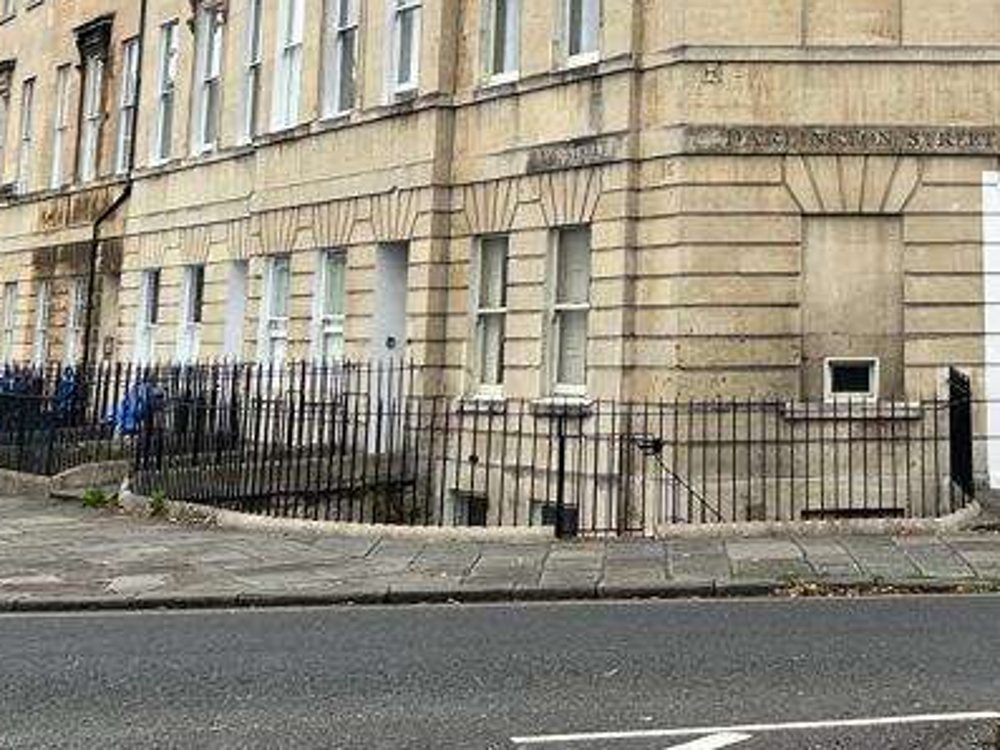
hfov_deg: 27.7
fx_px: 1936
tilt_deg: +11.3
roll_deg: +0.2
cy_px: -131
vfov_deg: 20.6
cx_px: 929
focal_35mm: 67
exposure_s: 1/1019
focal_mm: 5.7
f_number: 1.5
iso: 50
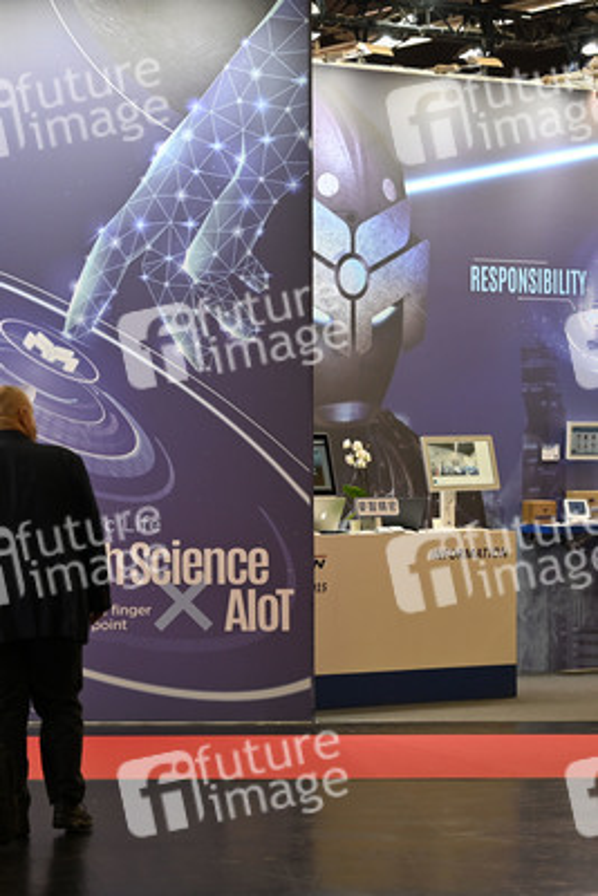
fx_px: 1743
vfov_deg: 28.8
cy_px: 448
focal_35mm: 70
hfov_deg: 19.5
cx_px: 299
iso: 400
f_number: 2.8
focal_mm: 70
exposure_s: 1/250
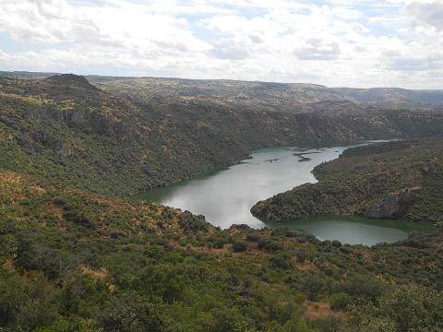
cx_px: 222
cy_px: 166
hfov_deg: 42.1
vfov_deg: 32.2
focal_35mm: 45
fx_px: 576
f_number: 3.5
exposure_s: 1/1000
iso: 100
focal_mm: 9.7
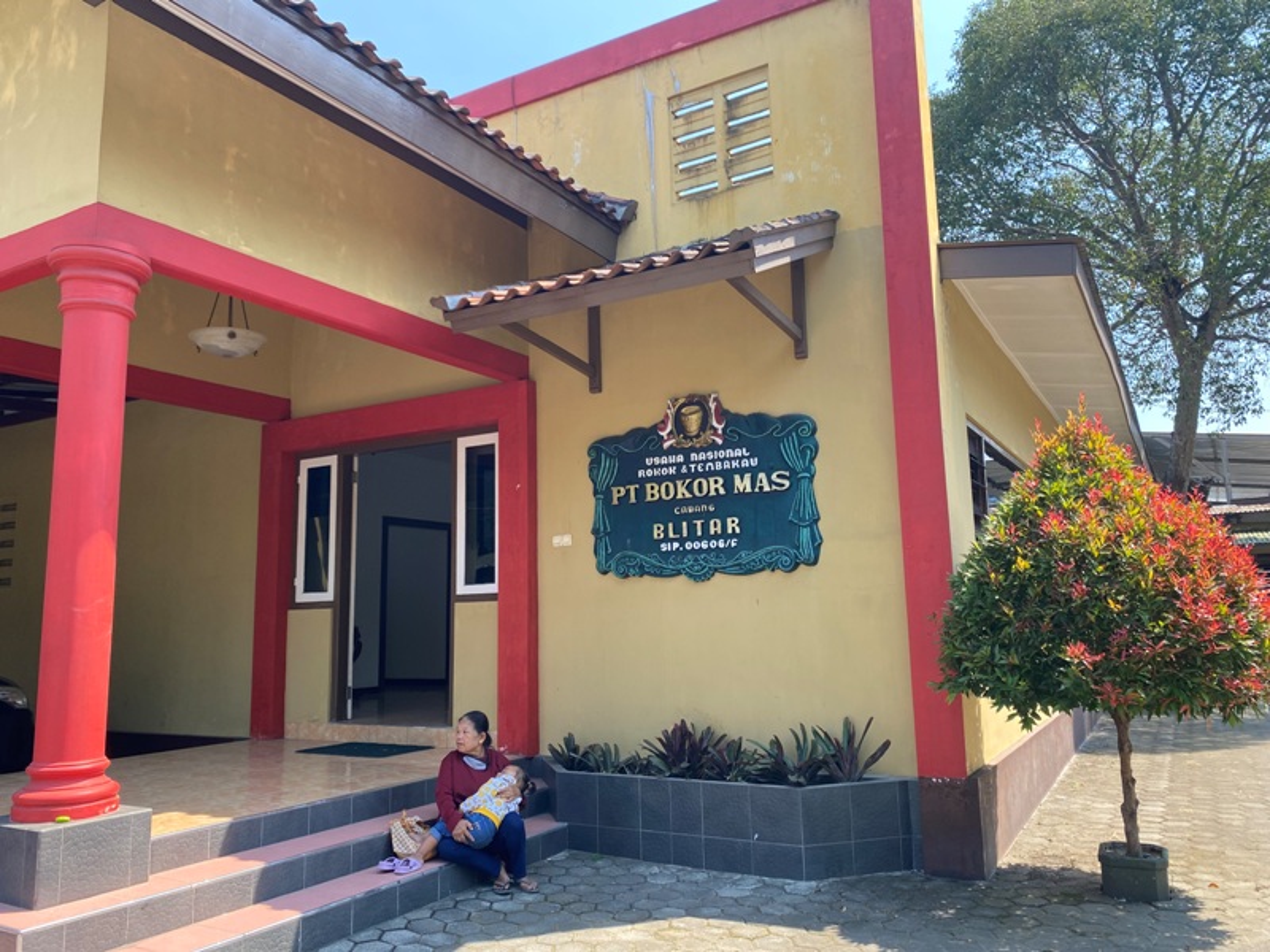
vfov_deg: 53.1
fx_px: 954
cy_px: 476
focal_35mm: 26
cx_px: 635
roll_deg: +1.1
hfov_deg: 67.3
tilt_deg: +9.6
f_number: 1.8
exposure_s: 1/473
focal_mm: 4.25
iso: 32
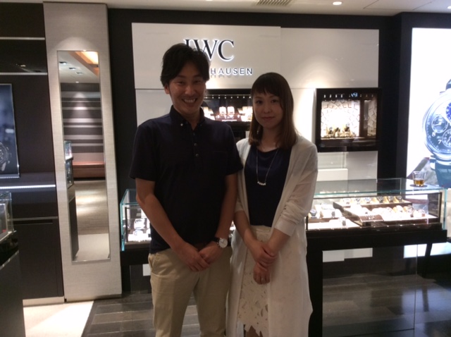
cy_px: 168
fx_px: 416
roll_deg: +1.5
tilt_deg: -8.6
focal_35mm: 32
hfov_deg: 56.9
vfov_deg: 44.1
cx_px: 226
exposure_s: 1/24
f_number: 2.4
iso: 80
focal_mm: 3.3
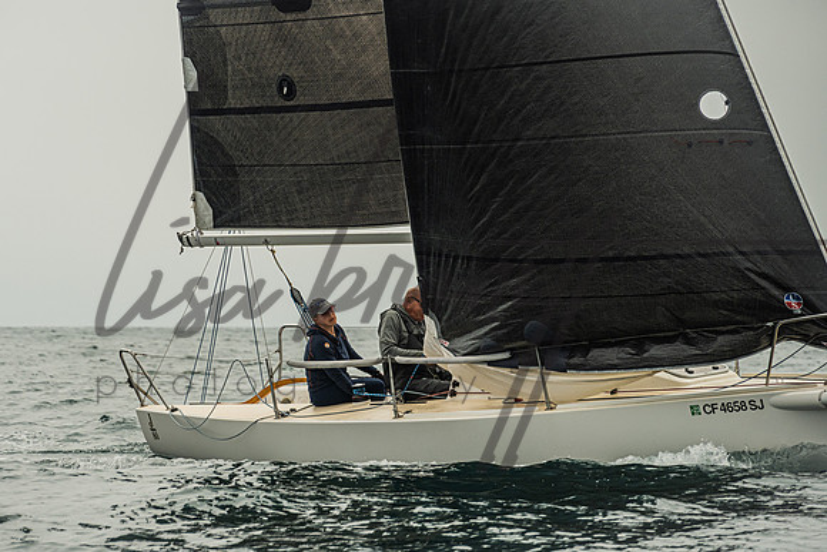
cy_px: 252
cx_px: 273
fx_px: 6241
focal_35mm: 272
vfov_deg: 5.1
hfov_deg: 7.6
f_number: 6.3
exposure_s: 1/1600
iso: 400
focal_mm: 200
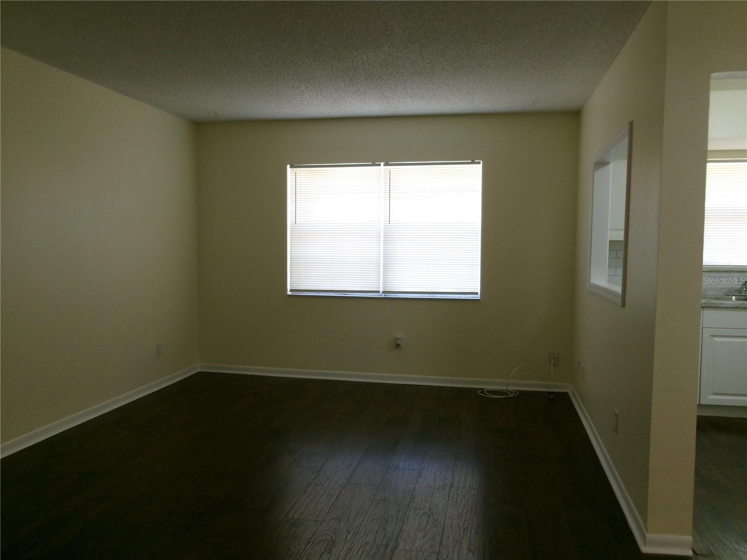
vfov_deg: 49.7
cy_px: 280
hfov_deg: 63.4
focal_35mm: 28
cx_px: 374
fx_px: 604
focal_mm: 5.1
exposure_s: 1/34
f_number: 3.9
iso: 262
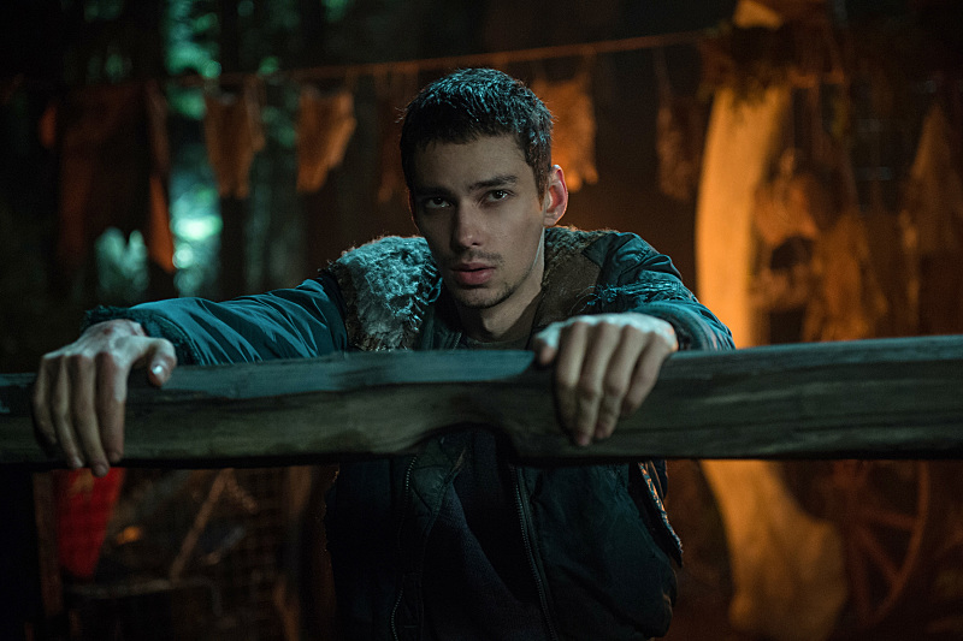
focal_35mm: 70
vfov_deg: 19.4
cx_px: 482
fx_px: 1872
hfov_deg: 28.8
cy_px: 320
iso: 4000
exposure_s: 1/80
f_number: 2.8
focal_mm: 70
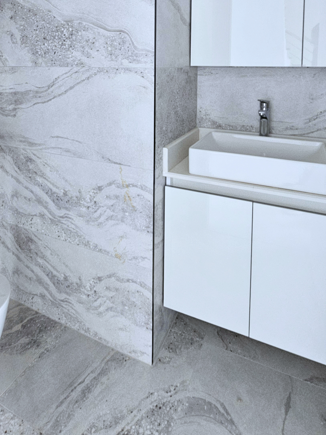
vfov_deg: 64.8
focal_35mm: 24
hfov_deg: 56.5
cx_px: 135
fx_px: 301
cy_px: 83
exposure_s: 1/33
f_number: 2.2
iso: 320
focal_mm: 2.2
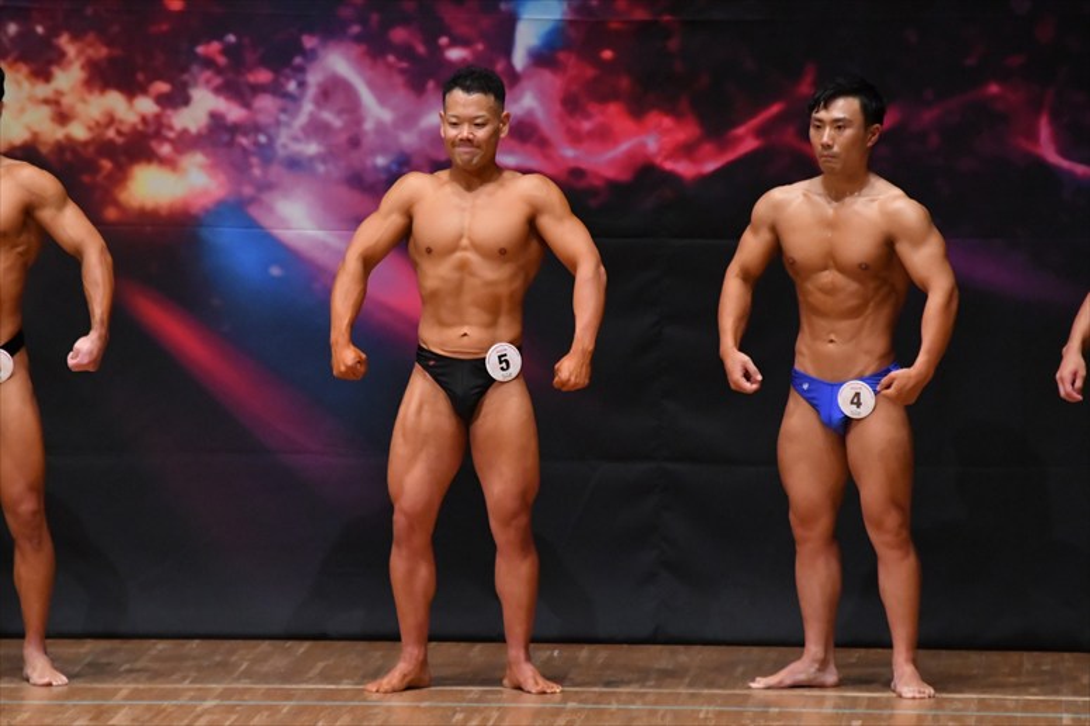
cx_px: 545
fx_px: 10441
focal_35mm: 345
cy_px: 363
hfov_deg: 6.0
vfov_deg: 4.0
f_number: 5.6
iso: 6400
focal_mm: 230
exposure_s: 1/400
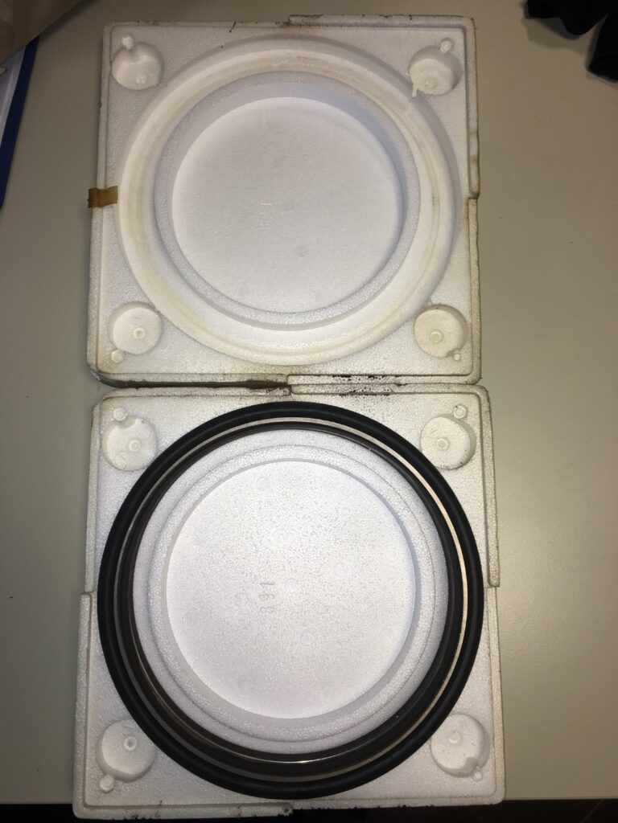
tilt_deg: -83.1
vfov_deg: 61.7
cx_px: 309
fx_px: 690
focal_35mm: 29
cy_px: 412
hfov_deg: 48.2
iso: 25
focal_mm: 4.15
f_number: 2.2
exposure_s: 1/54
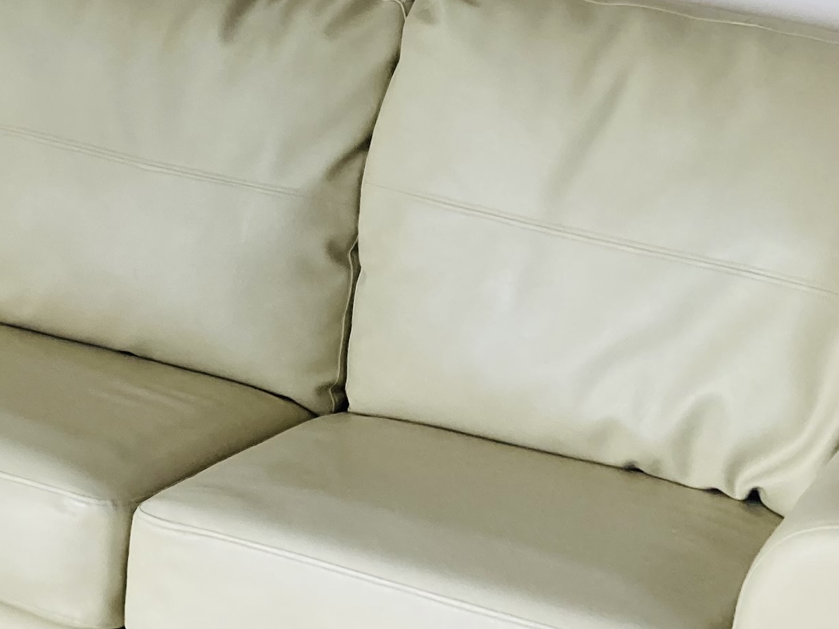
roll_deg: +0.2
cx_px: -511
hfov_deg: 18.1
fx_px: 2254
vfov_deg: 15.4
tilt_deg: -7.5
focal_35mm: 93
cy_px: -107
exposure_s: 1/121
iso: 80
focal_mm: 3.99
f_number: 1.8
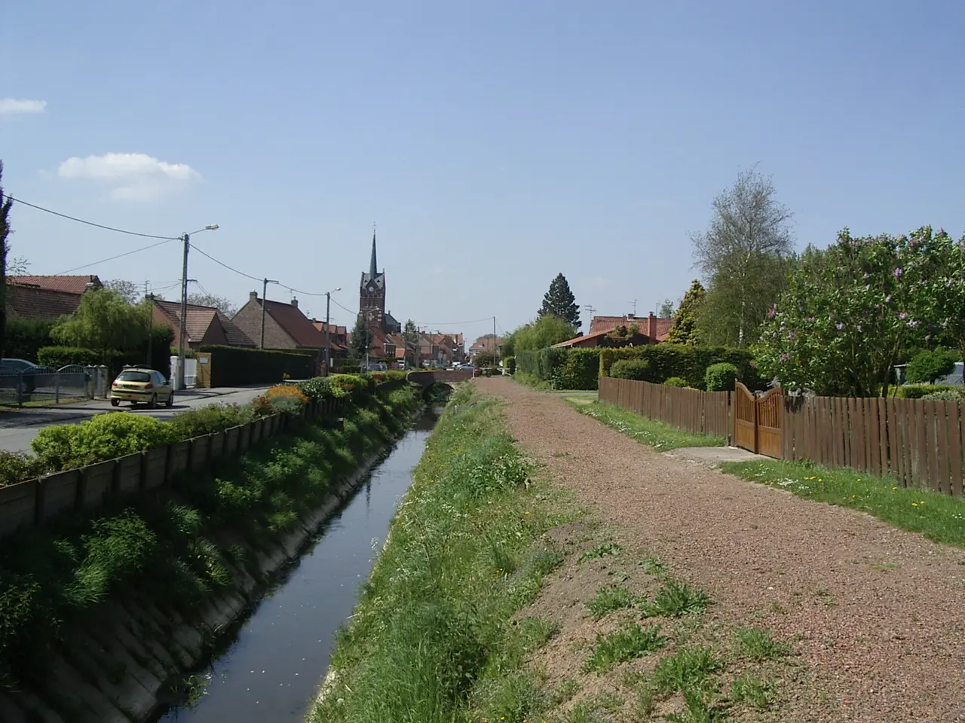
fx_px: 1059
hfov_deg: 49.0
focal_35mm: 38
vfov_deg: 37.7
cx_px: 482
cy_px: 362
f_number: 4.8
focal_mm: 5.8
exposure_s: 1/400
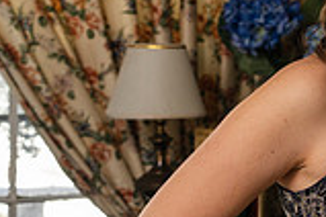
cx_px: 554
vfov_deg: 7.7
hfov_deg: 10.9
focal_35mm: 179
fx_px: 1621
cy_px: 107
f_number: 4
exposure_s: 1/200
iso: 500
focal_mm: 49
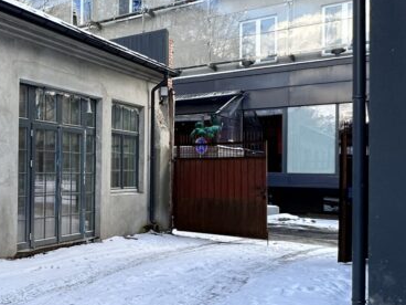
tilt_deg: +0.6
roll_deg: -1.4
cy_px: 162
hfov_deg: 38.6
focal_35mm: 39
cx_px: -52
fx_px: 457
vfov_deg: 36.8
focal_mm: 2.22
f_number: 2.2
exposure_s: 1/194
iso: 40
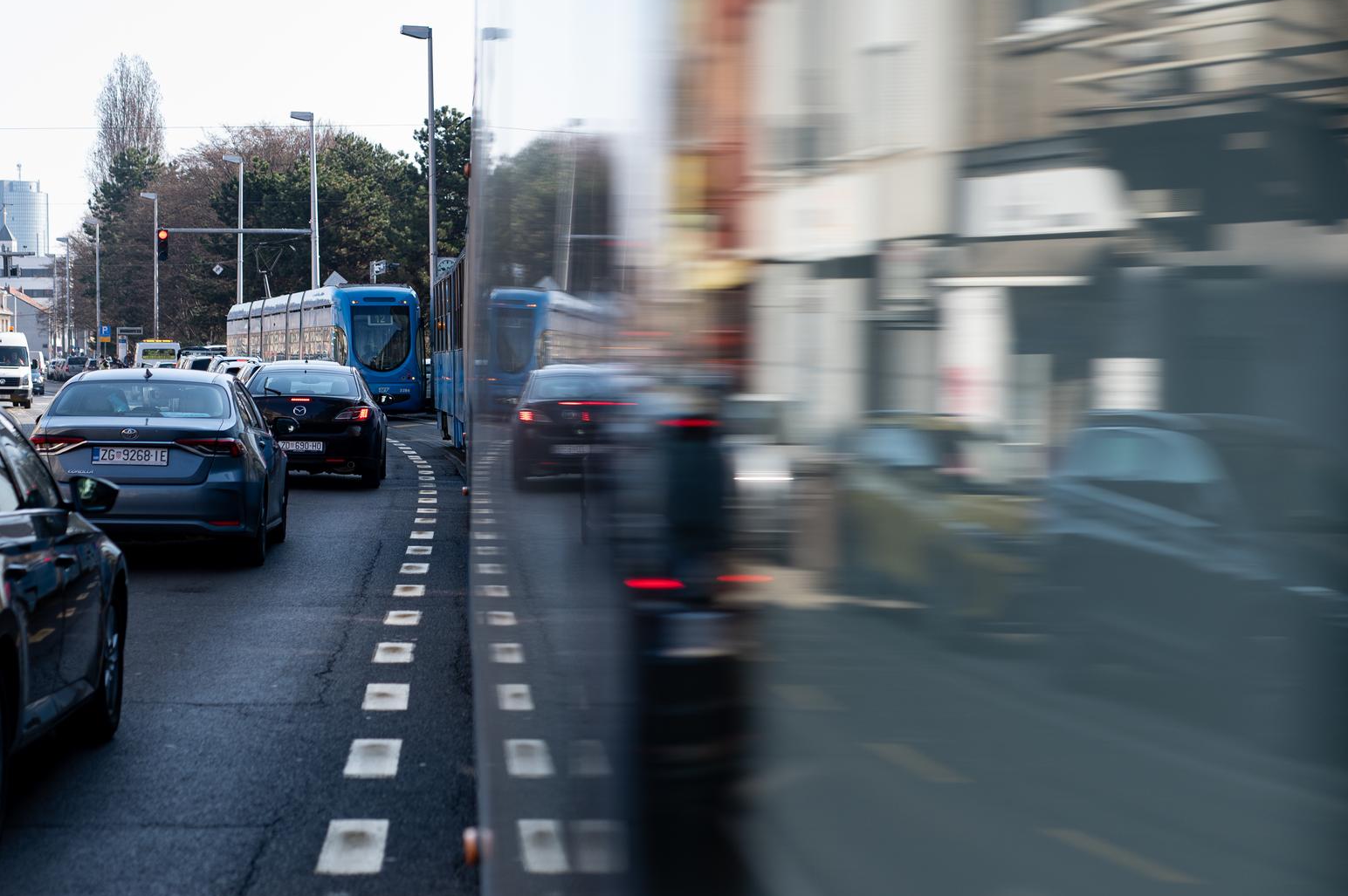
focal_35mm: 78
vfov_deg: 17.5
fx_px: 2918
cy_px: 420
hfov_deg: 26.0
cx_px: 711
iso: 125
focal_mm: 50
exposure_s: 1/800
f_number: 2.8
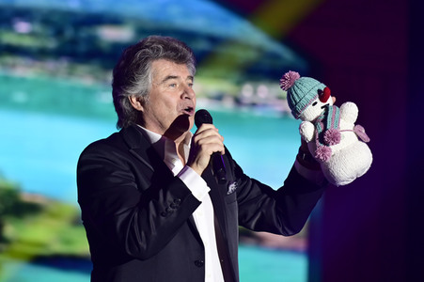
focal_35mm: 200
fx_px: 2354
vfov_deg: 6.9
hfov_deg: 10.3
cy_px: 141
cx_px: 212
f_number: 2.8
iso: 1400
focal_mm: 200
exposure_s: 1/250
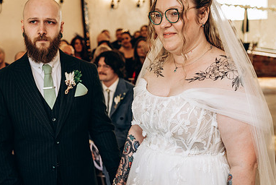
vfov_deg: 25.5
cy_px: 116
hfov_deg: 37.4
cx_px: 120
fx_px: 407
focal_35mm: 53
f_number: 2.8
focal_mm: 35
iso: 400
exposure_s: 1/125
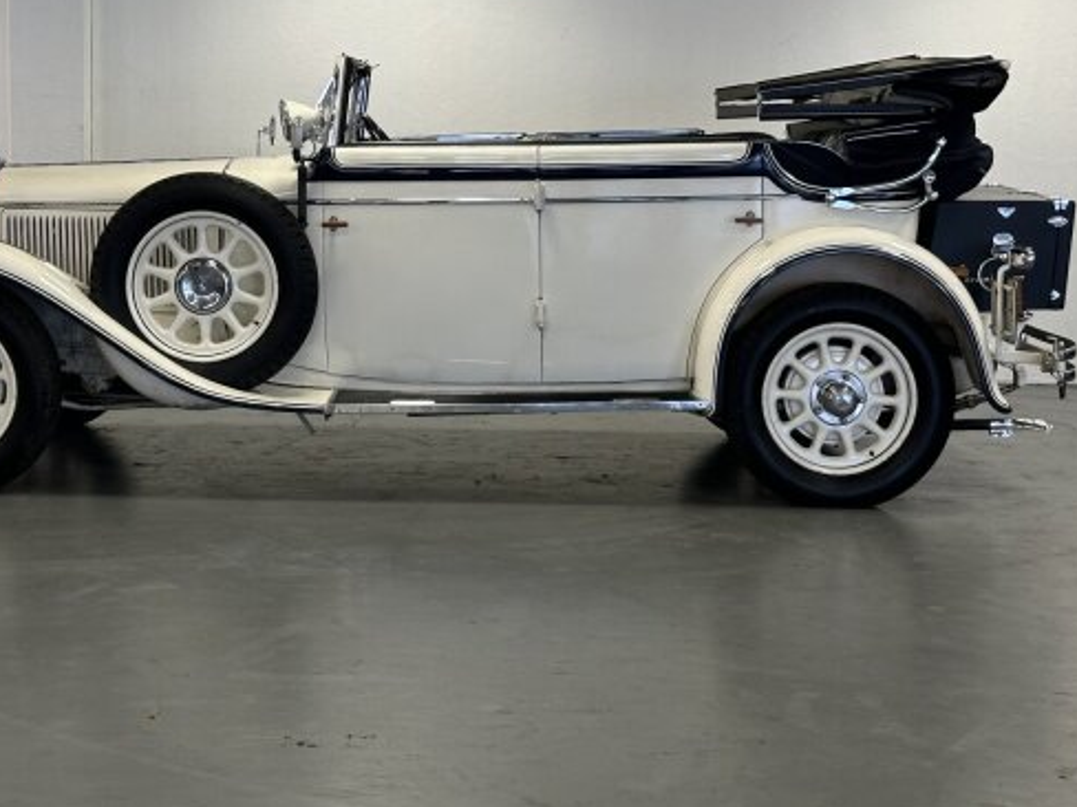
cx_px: 437
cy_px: 289
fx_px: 1960
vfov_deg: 23.2
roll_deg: -0.9
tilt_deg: -5.3
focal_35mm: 63
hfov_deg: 30.7
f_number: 1.78
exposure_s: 1/50
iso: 64
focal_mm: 6.86
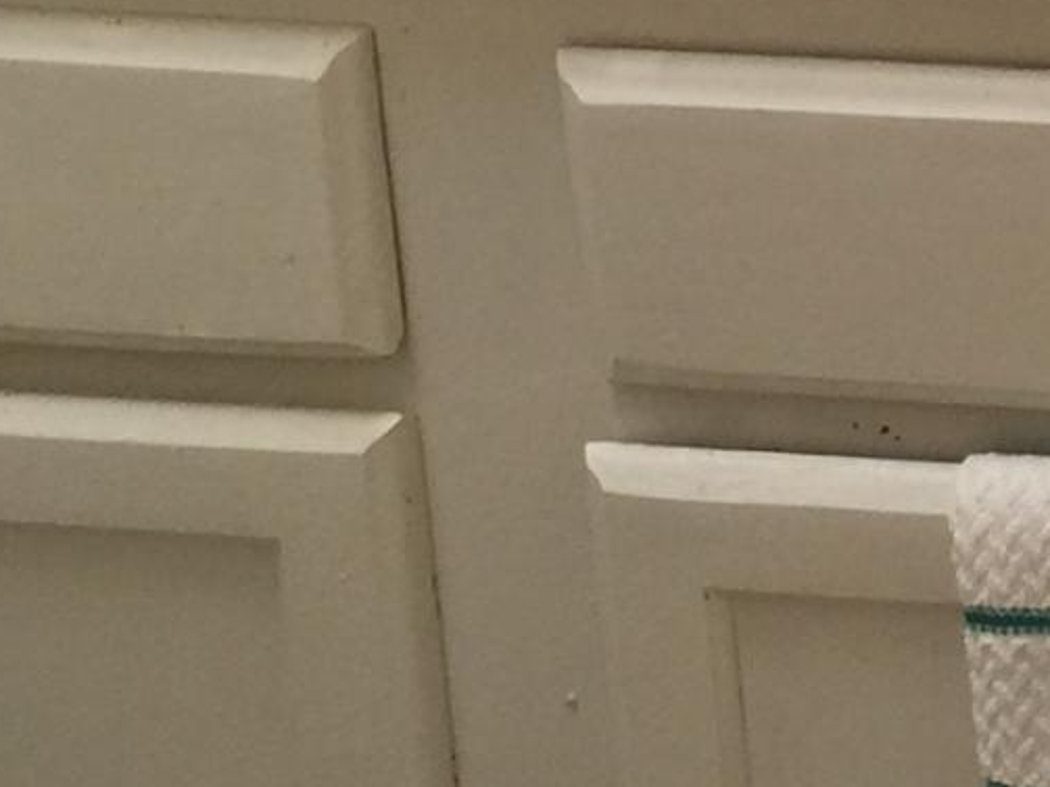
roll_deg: +1.3
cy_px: -522
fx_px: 5246
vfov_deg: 8.3
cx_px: 2167
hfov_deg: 10.4
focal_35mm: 173
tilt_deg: -14.7
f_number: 2.2
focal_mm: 4.15
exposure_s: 1/30
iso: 40
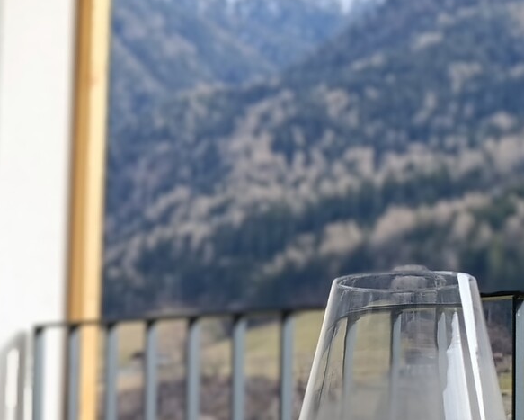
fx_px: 1148
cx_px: -251
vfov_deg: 20.2
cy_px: 398
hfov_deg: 21.7
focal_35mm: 74
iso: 50
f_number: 1.6
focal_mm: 6.14
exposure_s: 1/144
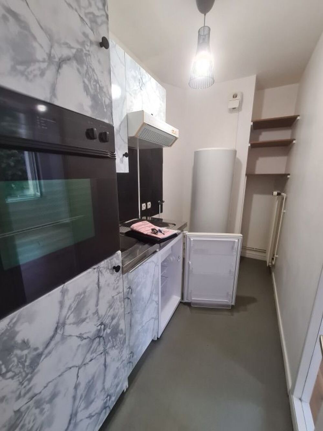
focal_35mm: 13
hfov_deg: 89.9
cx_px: 162
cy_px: 216
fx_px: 162
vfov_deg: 106.2
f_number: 2.2
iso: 250
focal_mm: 2.2
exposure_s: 1/50
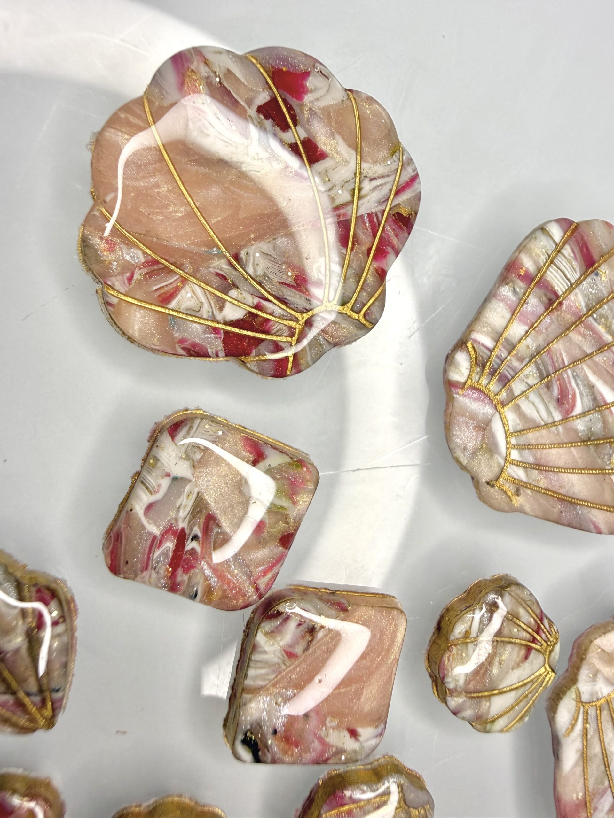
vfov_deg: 71.6
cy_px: 409
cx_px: 307
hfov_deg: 56.8
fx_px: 568
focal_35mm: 24
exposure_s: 1/120
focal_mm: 2.22
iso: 80
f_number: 2.2
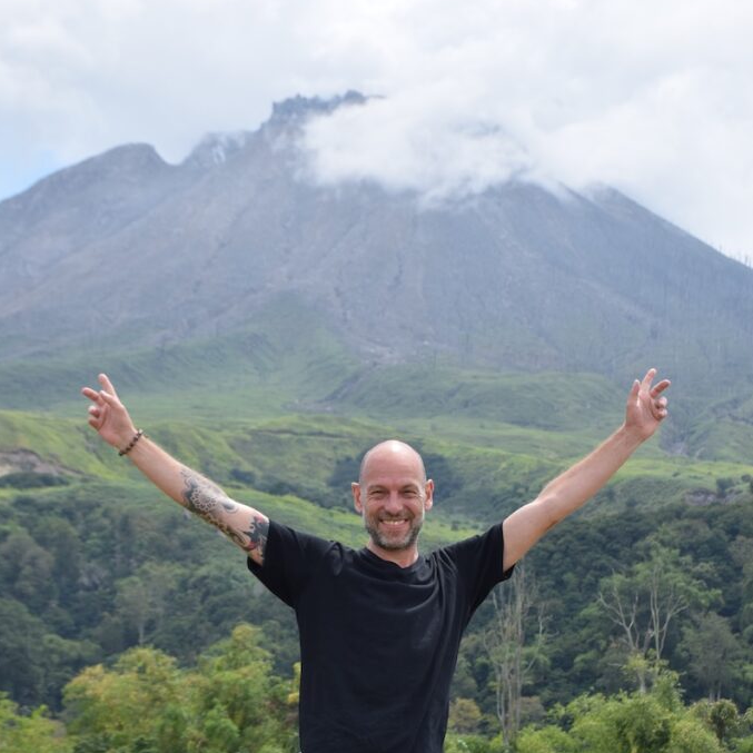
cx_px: 375
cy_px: 453
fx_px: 1993
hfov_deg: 21.4
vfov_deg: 21.4
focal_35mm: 81
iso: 200
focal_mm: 42
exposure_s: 1/400
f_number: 10
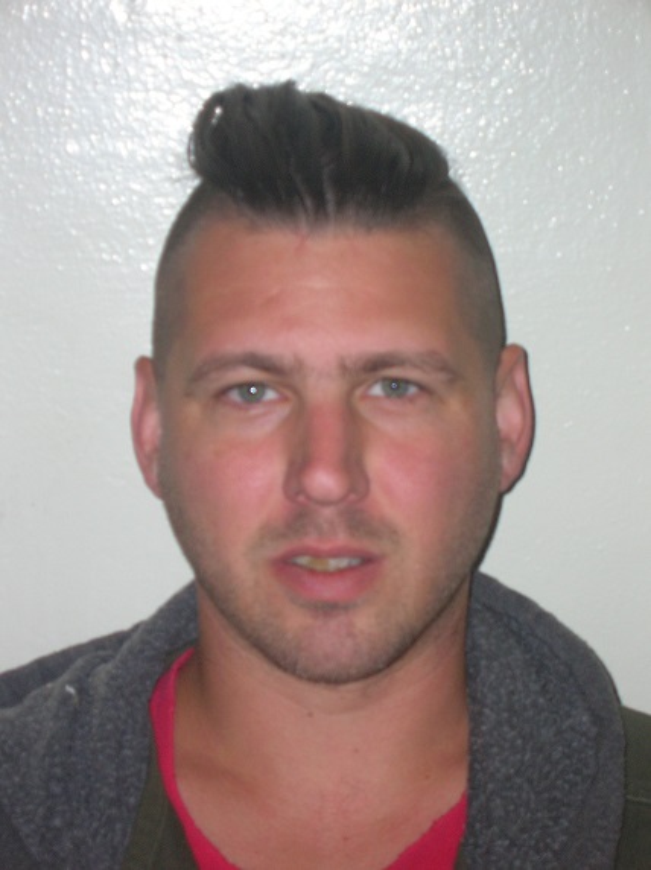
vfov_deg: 19.3
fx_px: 2561
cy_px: 435
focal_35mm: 102
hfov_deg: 14.5
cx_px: 326
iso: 101
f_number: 4.9
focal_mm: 17.1
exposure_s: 1/60.1
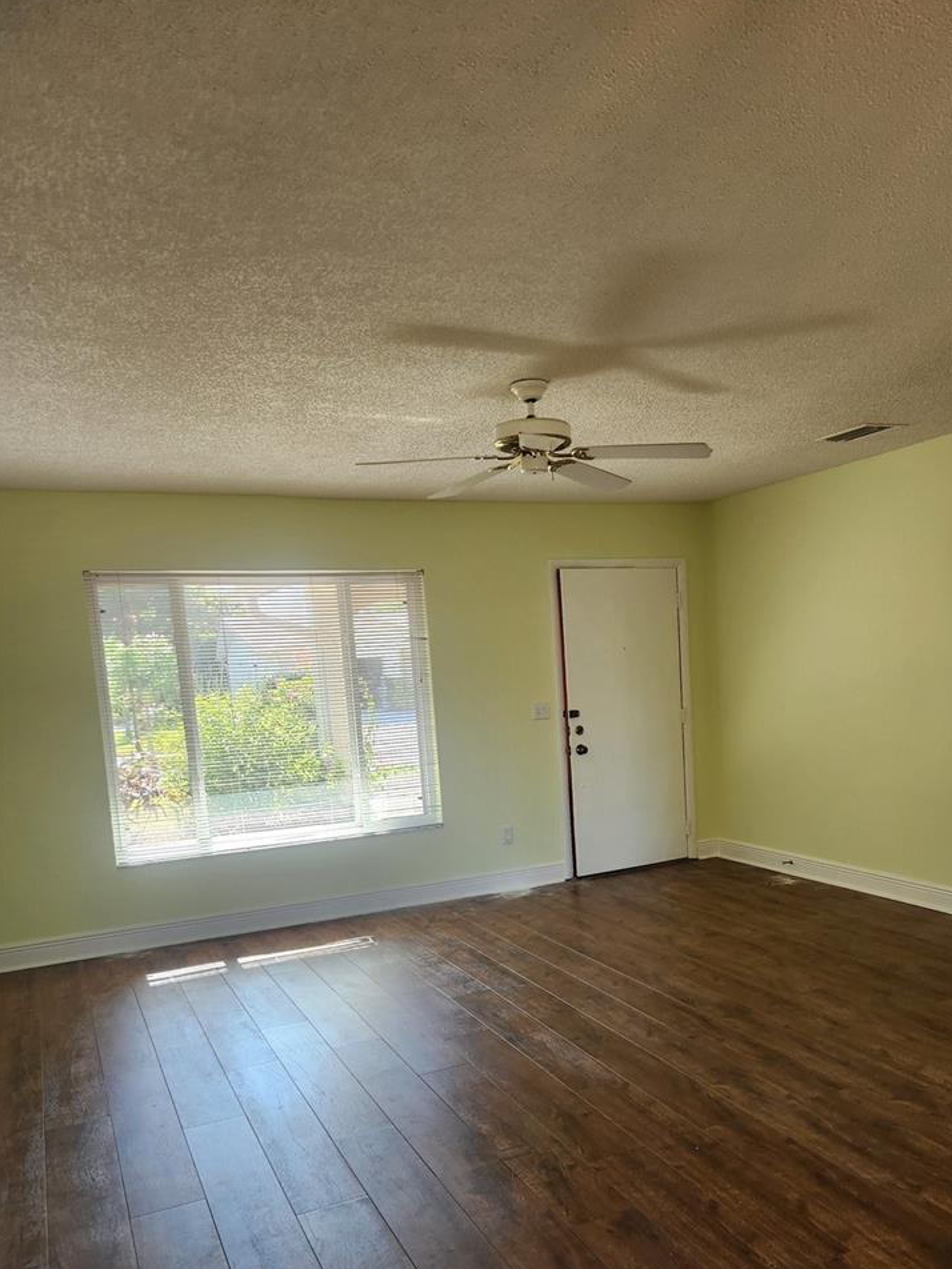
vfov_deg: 60.9
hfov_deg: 47.8
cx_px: 596
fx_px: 1063
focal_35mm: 29
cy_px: 784
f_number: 1.8
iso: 100
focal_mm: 5.4
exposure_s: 1/120
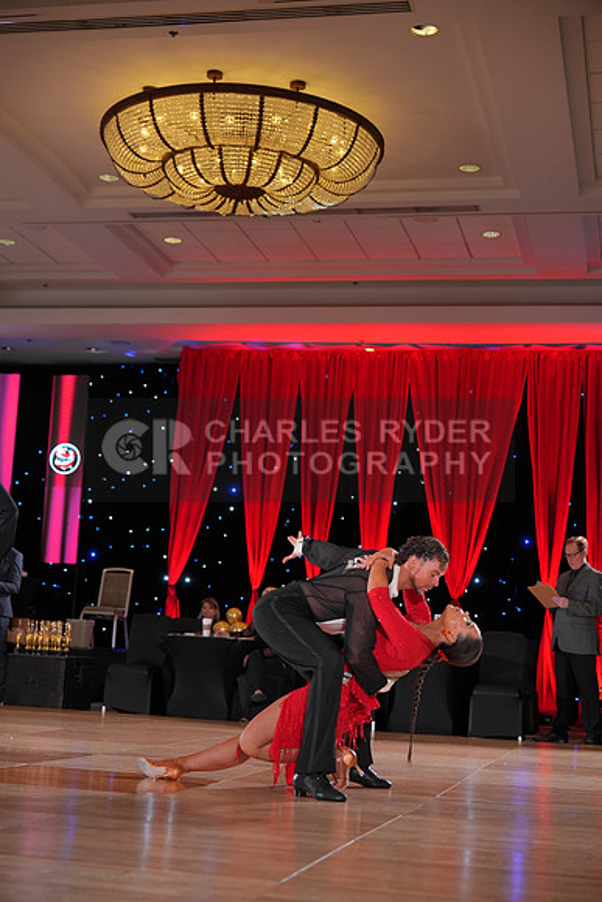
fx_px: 1429
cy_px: 451
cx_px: 301
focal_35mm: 57
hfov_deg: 23.8
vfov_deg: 35.0
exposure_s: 1/400
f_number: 2.8
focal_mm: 57
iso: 1000
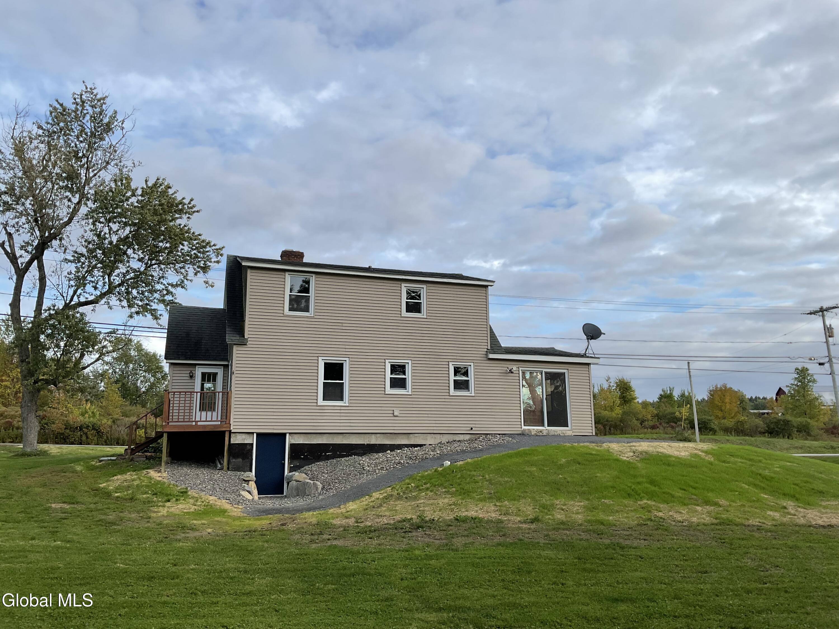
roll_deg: -0.4
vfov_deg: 48.2
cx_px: 420
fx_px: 703
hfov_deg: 61.7
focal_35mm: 29
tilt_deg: +13.5
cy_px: 314
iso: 16
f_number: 1.8
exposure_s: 1/683
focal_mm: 3
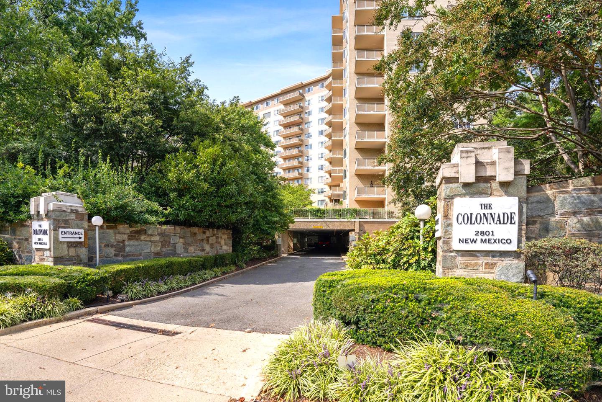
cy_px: 201
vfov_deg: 70.4
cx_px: 301
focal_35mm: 17
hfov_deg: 93.3
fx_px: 284
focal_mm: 17
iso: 200
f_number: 8
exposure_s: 1/200
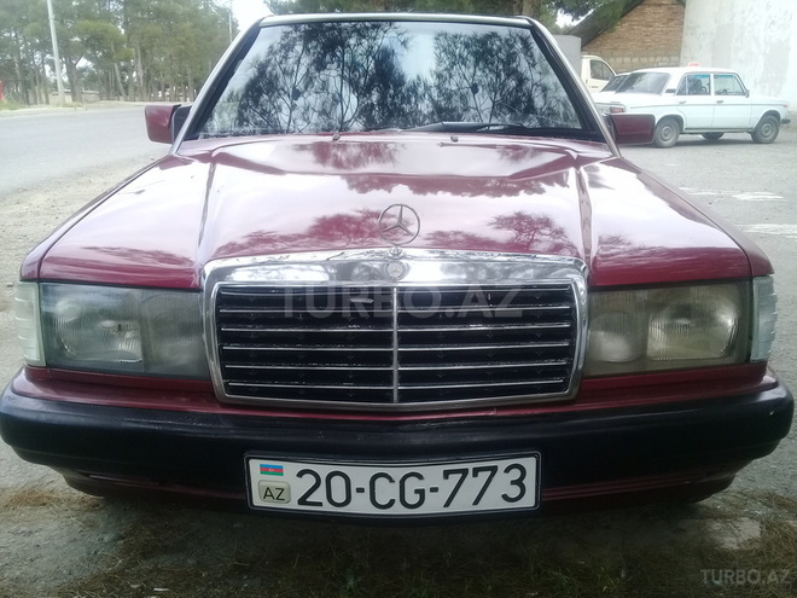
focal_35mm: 31
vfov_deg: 45.4
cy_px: 299
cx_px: 398
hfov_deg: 58.4
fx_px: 714
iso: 50
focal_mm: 3.3
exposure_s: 1/228
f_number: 2.2
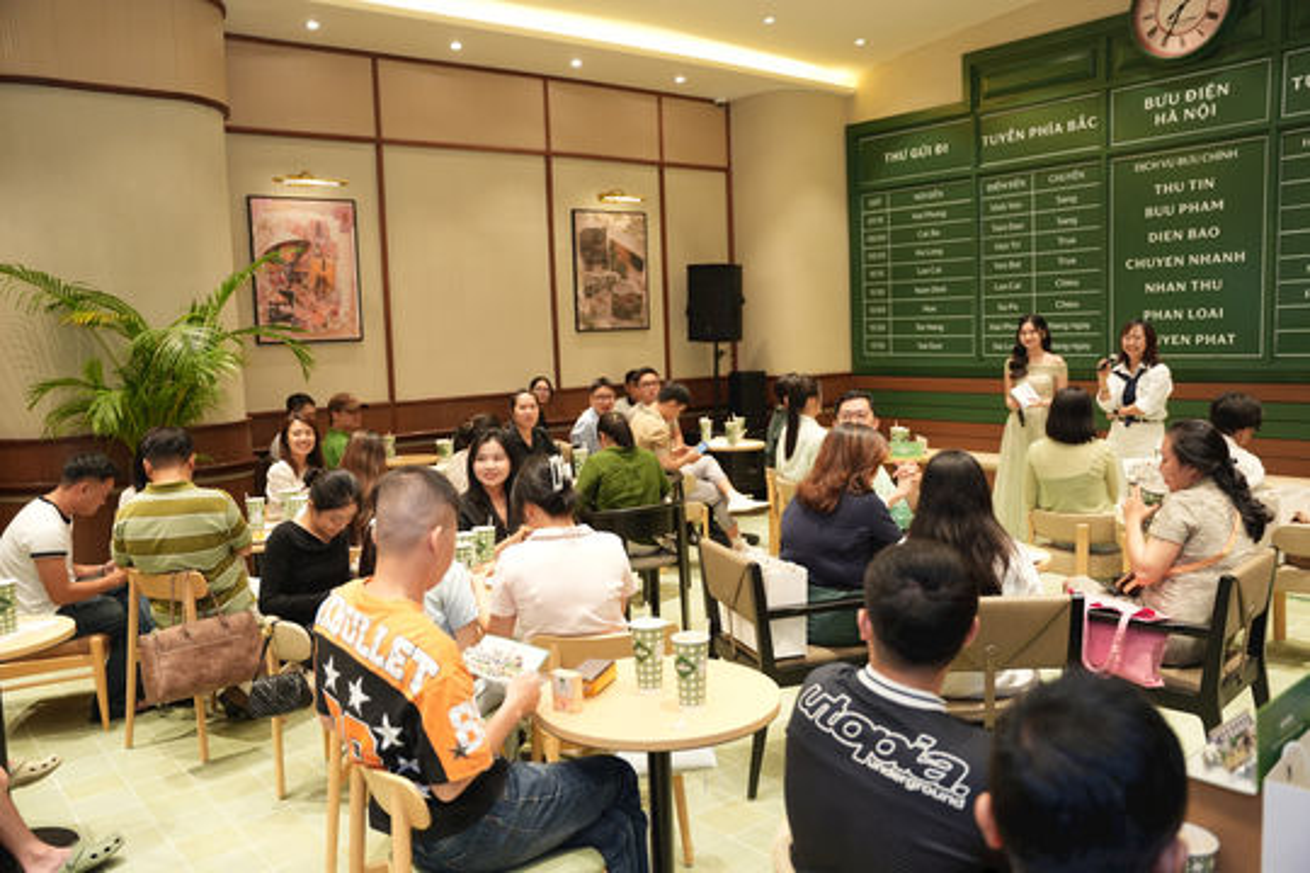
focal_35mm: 29
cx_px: 655
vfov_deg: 44.7
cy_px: 436
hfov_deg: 63.3
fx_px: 1062
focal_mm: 29.2
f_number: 2.8
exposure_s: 1/100
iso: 800
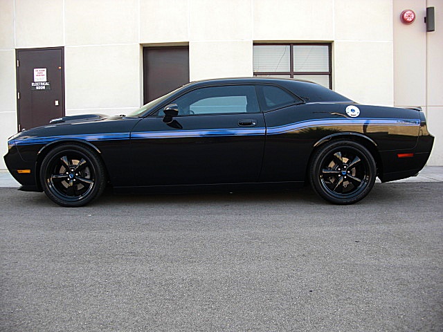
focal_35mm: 36
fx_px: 461
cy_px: 166
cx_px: 222
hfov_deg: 51.4
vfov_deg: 39.7
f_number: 2.8
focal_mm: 6.3
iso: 50
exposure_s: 1/100
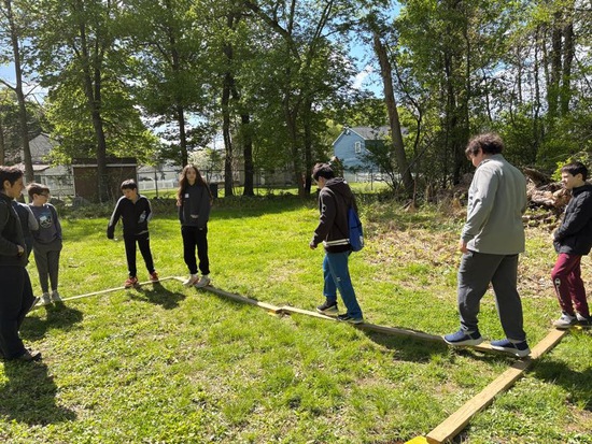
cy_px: 222
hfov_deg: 67.3
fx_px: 445
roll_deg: +3.3
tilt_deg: -5.2
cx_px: 296
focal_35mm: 26
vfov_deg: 53.1
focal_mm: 5.96
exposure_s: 1/1451
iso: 50
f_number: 1.6
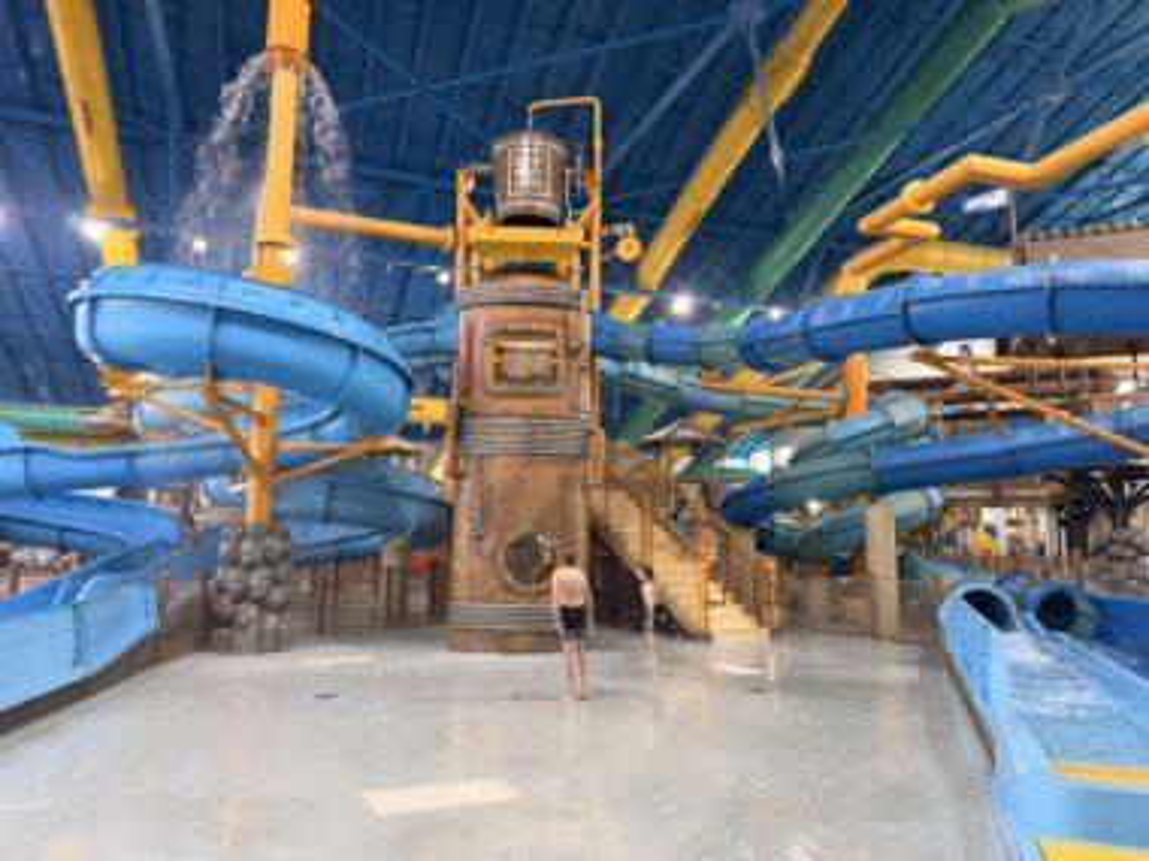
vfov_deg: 56.8
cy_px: 430
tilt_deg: +7.9
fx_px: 797
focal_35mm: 24
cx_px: 574
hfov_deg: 71.6
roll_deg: -0.7
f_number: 1.78
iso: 200
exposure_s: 1/60
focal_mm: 6.76
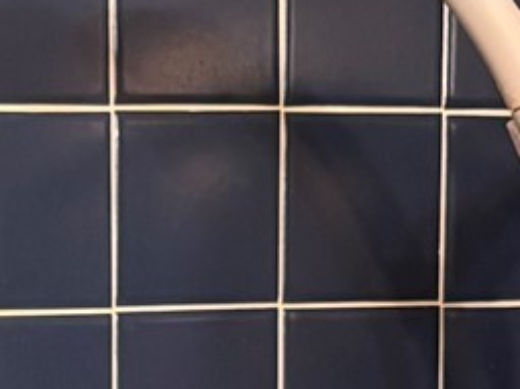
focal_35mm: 196
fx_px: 2943
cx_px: -326
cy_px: 1153
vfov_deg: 6.8
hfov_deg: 9.7
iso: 200
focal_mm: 5.96
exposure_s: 1/60
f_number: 1.6
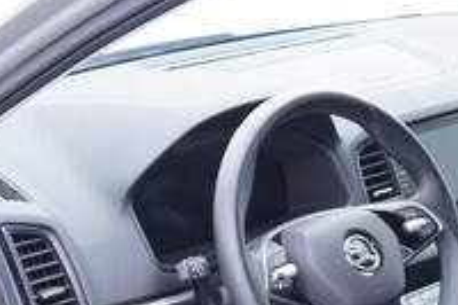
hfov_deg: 20.6
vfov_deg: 13.3
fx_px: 1258
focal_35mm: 99
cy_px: 402
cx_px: 245
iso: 320
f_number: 2.8
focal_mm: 24
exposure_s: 1/40
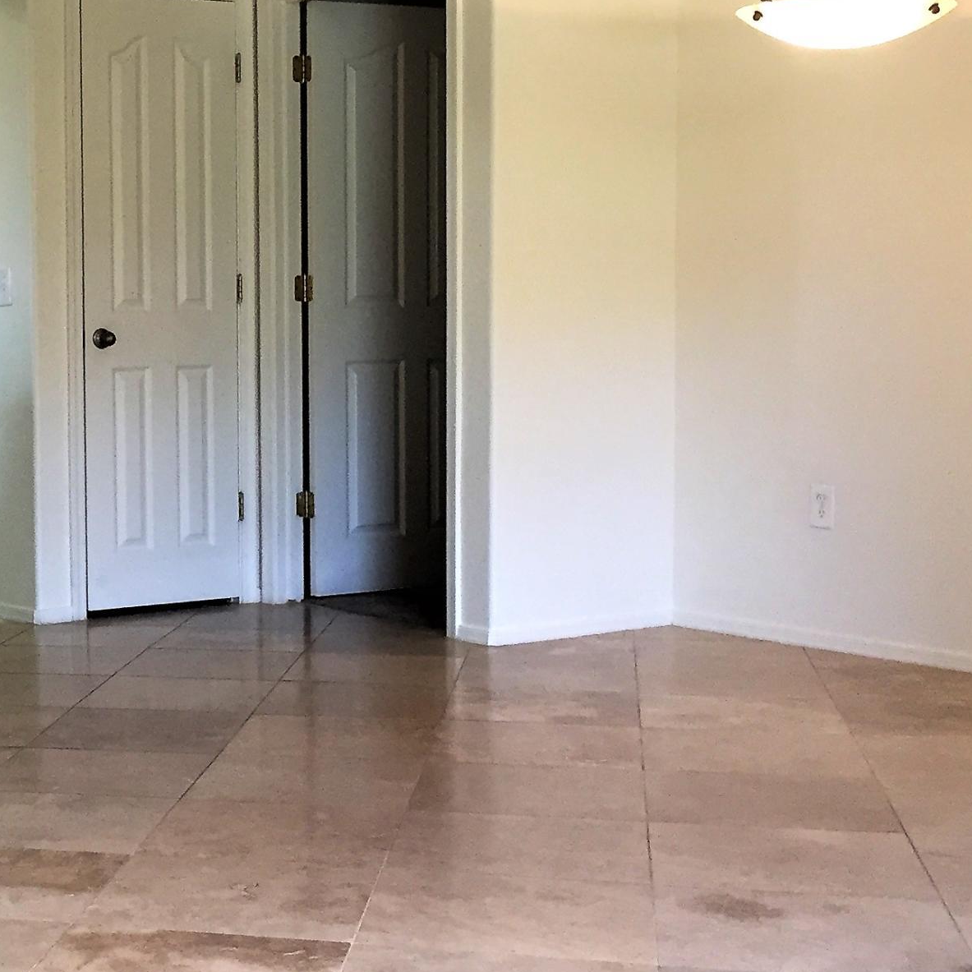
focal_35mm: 65
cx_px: 6
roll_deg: +0.3
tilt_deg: -4.8
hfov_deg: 25.2
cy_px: 448
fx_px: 2065
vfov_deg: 26.5
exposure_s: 1/30
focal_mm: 4.15
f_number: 2.2
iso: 40
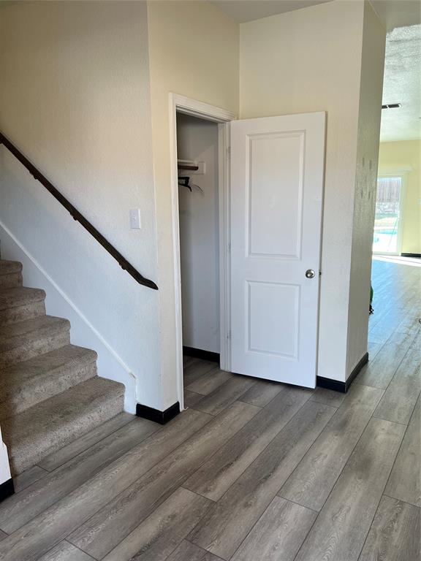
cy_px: 280
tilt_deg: -9.7
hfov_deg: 53.1
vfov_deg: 67.3
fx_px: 422
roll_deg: +1.1
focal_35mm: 26
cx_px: 210
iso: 50
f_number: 1.5
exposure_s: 1/120
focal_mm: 5.7
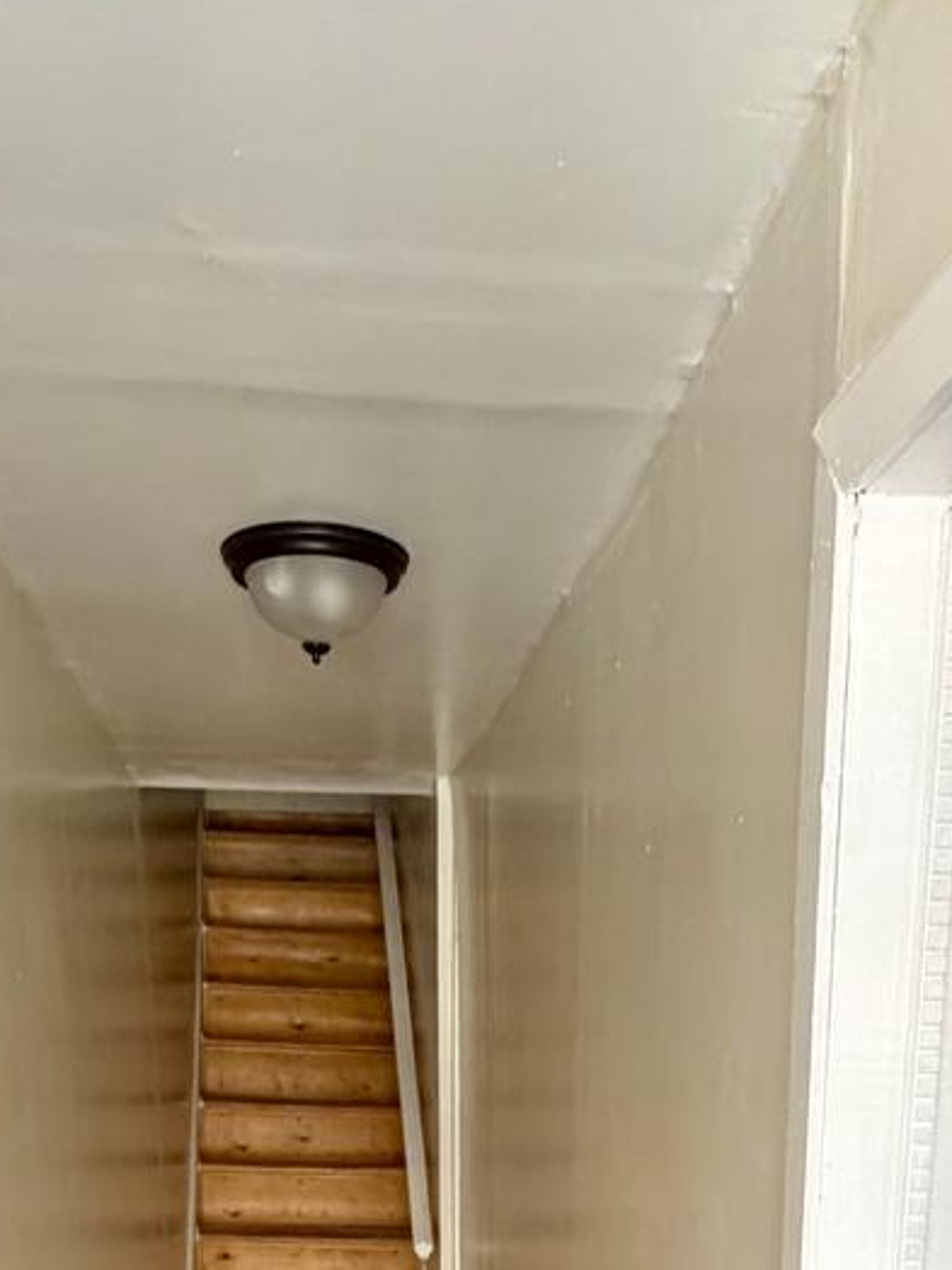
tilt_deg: -15.0
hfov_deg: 35.1
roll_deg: +1.4
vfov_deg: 36.5
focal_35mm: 41
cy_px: 1486
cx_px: 475
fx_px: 1503
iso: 200
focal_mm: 2.22
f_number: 2.2
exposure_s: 1/121
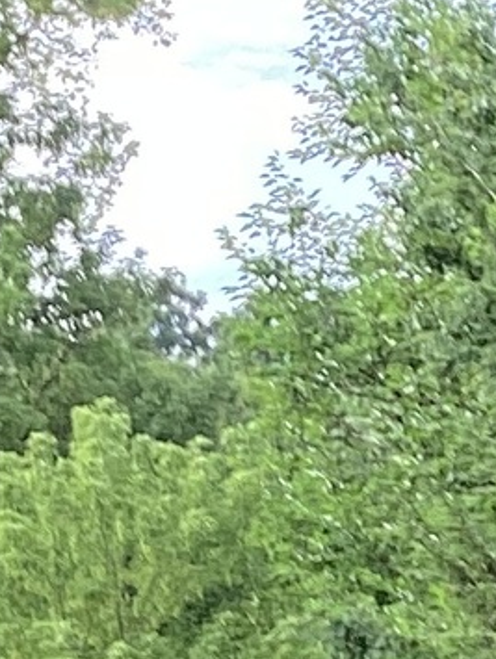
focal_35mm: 201
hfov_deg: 7.4
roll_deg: +0.7
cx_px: 429
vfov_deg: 8.5
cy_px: 1823
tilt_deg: -17.6
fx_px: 3833
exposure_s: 1/124
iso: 25
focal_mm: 3.3
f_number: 2.4
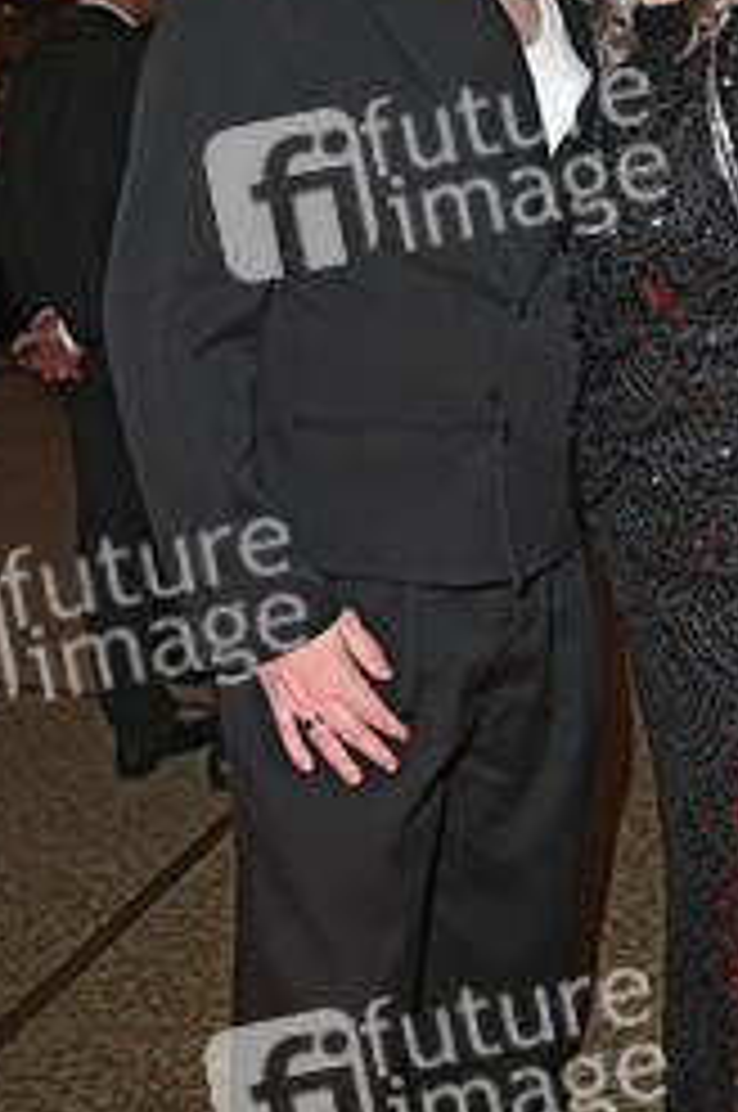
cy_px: 401
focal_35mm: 47
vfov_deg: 41.6
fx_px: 1449
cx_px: 567
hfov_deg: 28.1
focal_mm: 29
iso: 1600
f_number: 4
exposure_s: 1/100
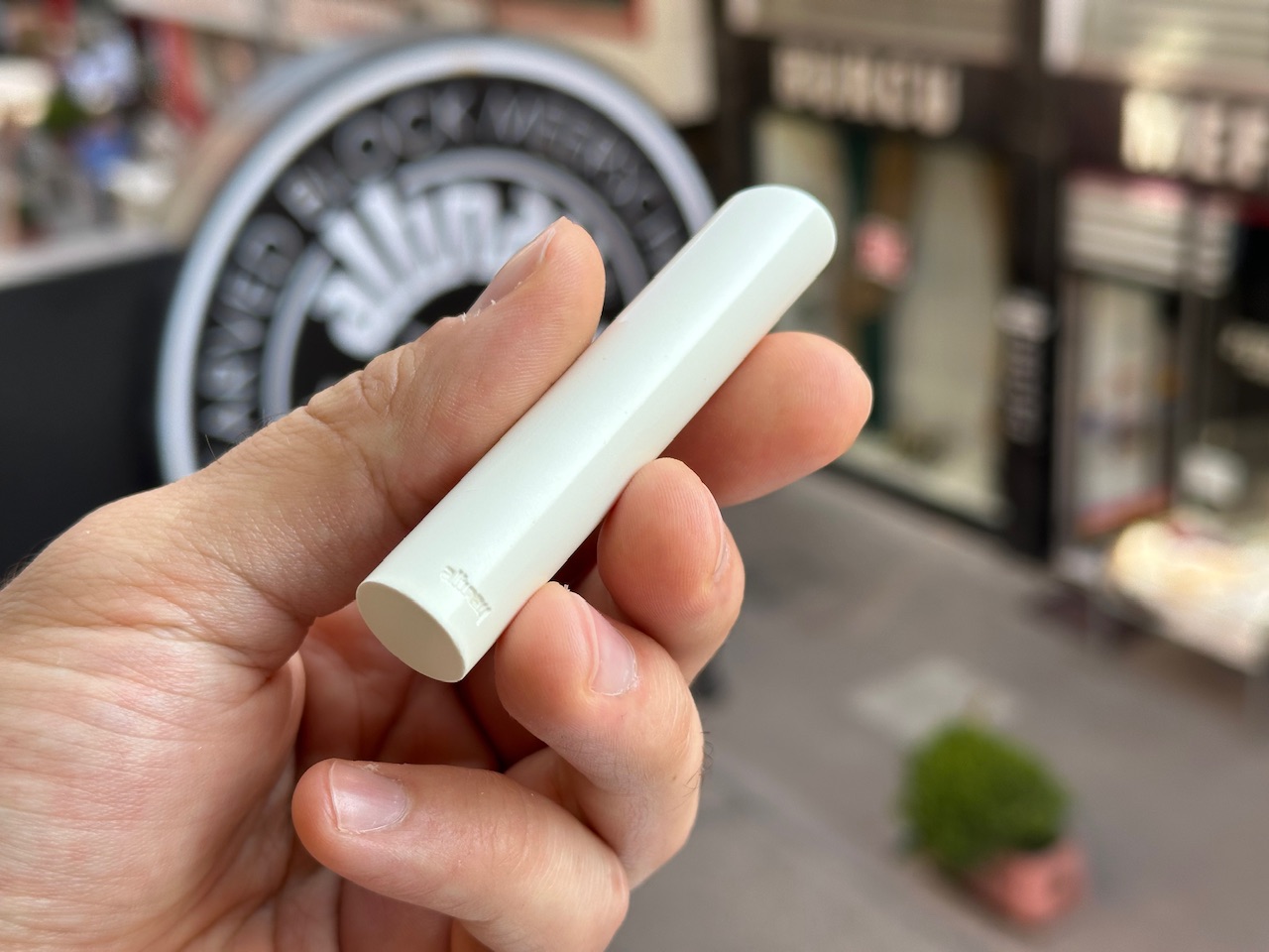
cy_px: 476
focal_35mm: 48
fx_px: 1760
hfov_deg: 39.7
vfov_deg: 30.3
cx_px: 634
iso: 64
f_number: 1.78
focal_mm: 6.86
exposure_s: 1/549
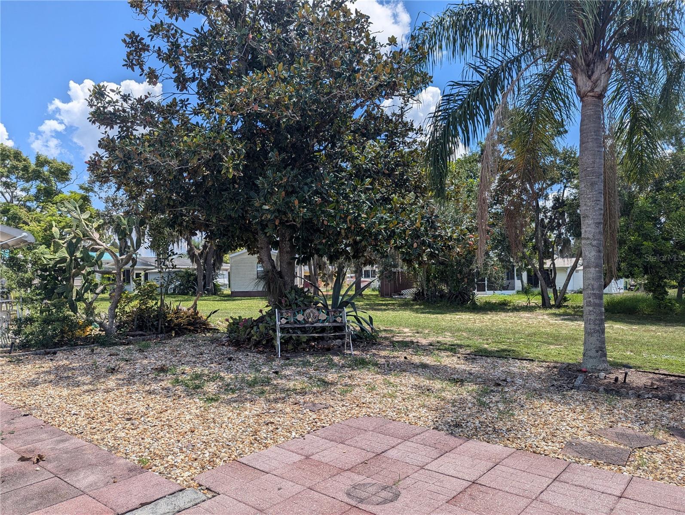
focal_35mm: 24
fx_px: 476
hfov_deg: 71.5
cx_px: 342
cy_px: 258
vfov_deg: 56.9
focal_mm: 6.81
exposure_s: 1/1984
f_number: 1.85
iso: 41
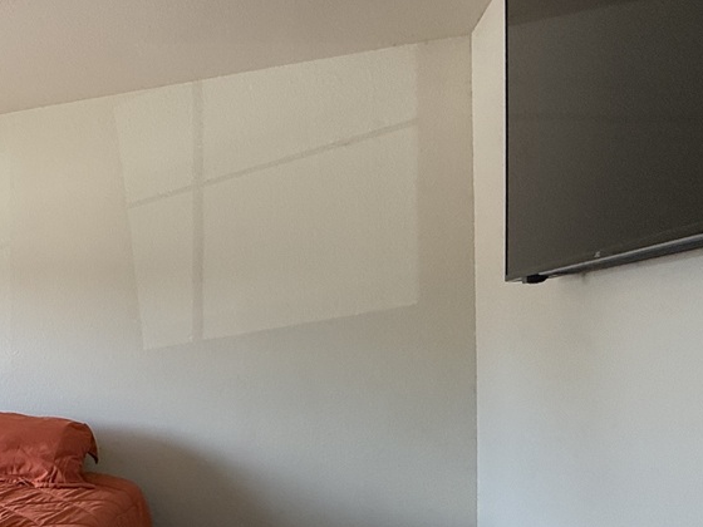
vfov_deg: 39.4
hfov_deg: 37.2
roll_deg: -0.2
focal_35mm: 36
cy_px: 334
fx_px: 731
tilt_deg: +0.3
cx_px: -164
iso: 80
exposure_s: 1/99
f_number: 2.2
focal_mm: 2.22
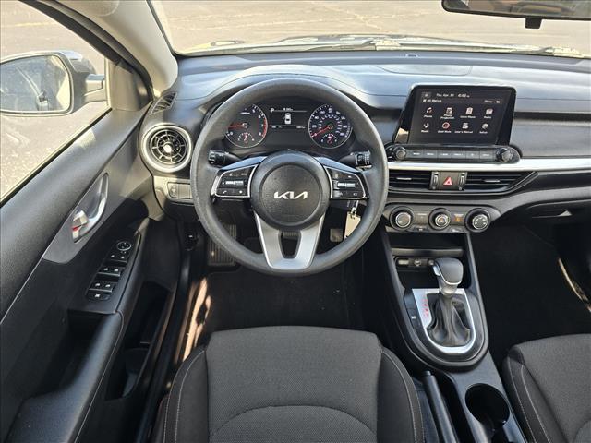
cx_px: 296
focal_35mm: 23
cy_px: 222
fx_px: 393
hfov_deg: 73.9
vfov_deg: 58.9
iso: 100
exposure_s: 1/182
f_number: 1.7
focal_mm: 6.3
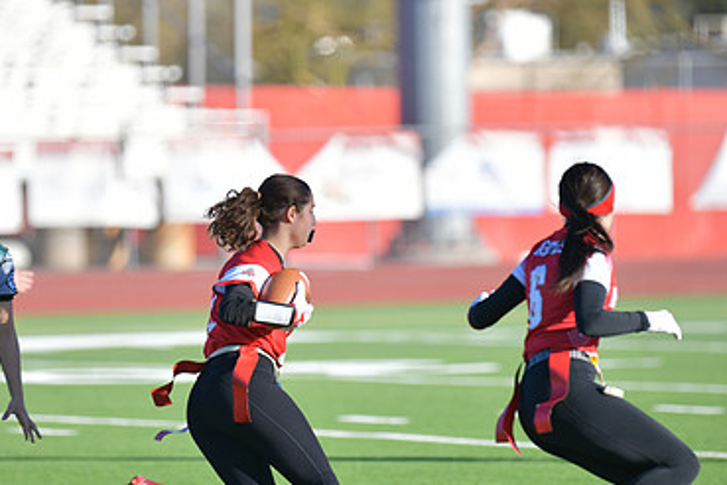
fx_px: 7936
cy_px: 285
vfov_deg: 3.5
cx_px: 299
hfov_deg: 5.2
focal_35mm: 393
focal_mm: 250
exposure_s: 1/800
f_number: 2.8
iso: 64
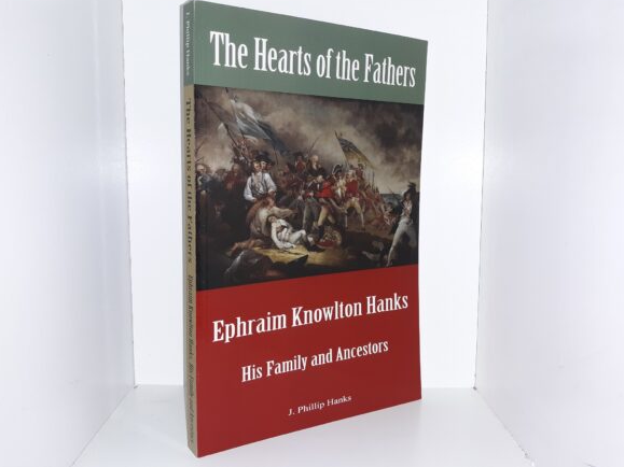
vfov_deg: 48.2
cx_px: 302
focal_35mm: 29
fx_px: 523
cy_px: 226
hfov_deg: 61.7
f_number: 1.7
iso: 64
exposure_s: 1/120
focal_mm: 3.7
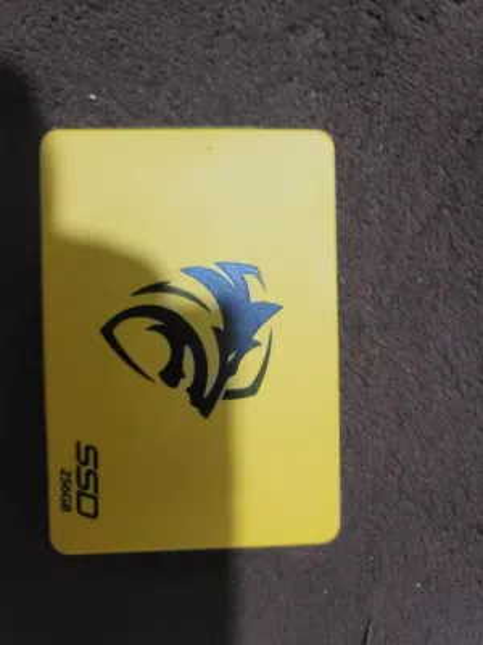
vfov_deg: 69.4
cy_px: 322
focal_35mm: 25
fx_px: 465
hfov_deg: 54.9
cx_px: 242
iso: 500
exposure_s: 1/50
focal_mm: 7
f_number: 1.8
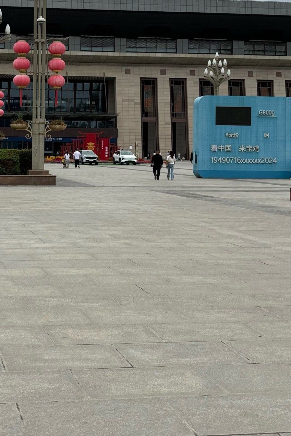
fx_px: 703
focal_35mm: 58
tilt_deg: +0.6
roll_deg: -0.8
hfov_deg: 22.9
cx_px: 41
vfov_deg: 34.2
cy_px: 144
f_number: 1.6
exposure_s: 1/2242
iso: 50
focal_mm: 5.96
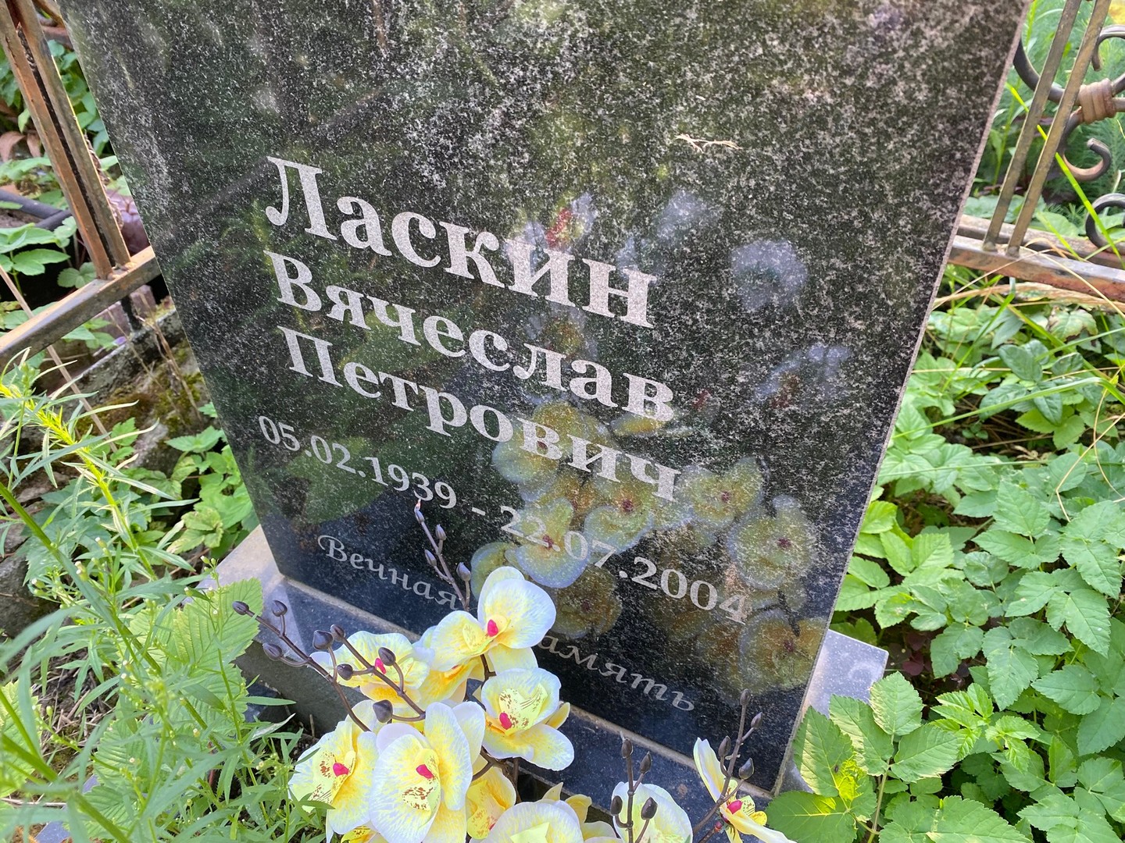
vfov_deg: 53.1
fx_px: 845
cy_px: 422
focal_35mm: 26
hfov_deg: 67.3
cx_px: 562
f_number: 1.8
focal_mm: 4.25
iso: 100
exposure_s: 1/121
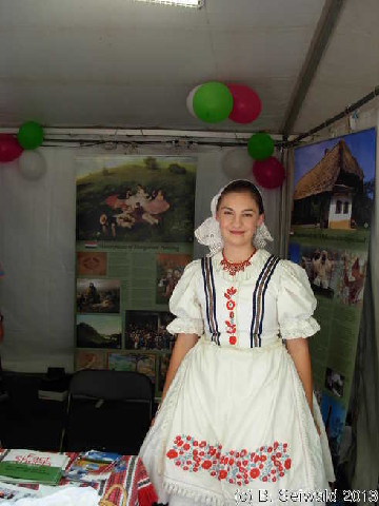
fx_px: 555
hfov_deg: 37.7
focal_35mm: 38
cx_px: 190
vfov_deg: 49.0
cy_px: 253
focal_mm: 6.3
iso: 79
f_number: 2.9
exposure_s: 1/111
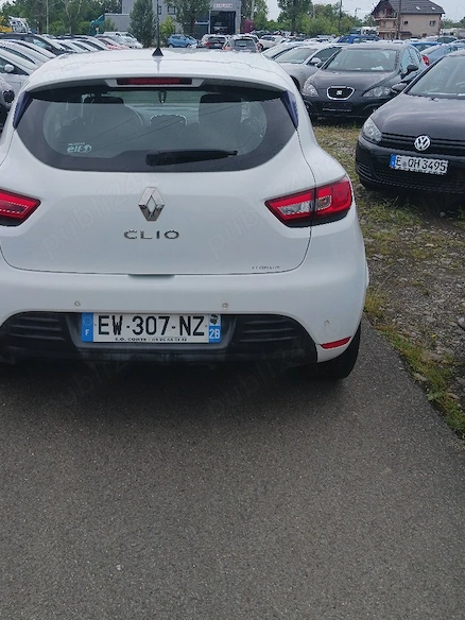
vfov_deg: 49.6
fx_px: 663
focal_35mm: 37
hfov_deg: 38.2
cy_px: 227
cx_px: 151
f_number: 1.8
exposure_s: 1/238
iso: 20
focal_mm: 4
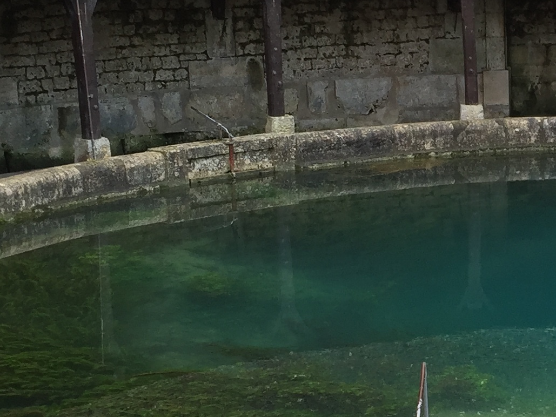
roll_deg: +1.5
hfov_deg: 20.7
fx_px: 1478
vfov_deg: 16.1
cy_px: 187
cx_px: 544
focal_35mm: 92
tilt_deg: -9.5
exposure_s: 1/50
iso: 40
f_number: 2.2
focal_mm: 4.15
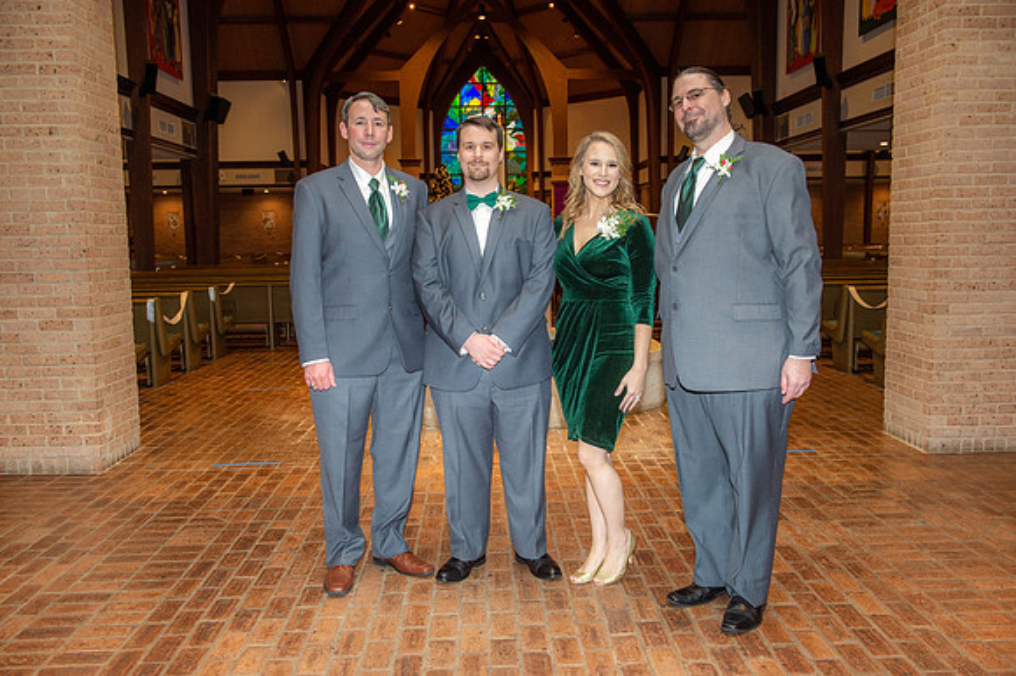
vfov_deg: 41.1
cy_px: 338
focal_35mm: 32
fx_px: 903
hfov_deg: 58.7
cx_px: 508
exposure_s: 1/125
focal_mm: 32
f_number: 5.6
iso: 1250
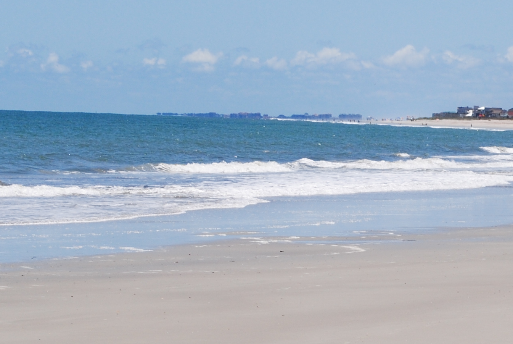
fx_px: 3388
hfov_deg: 8.6
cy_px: 84
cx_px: 385
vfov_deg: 5.8
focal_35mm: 237
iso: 100
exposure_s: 1/320
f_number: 10
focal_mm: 55
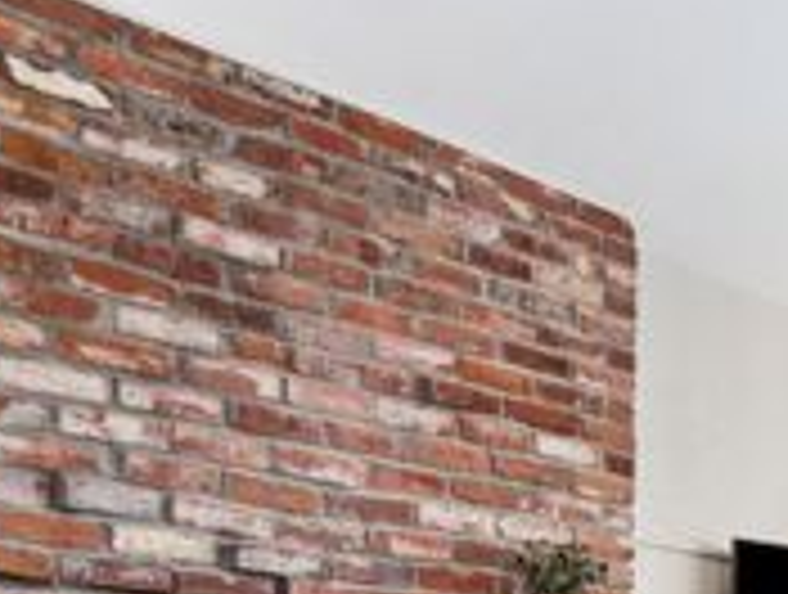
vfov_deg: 22.7
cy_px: 790
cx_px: 842
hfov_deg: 30.5
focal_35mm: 57
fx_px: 1300
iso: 400
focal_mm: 10
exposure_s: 1/1.67
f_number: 8
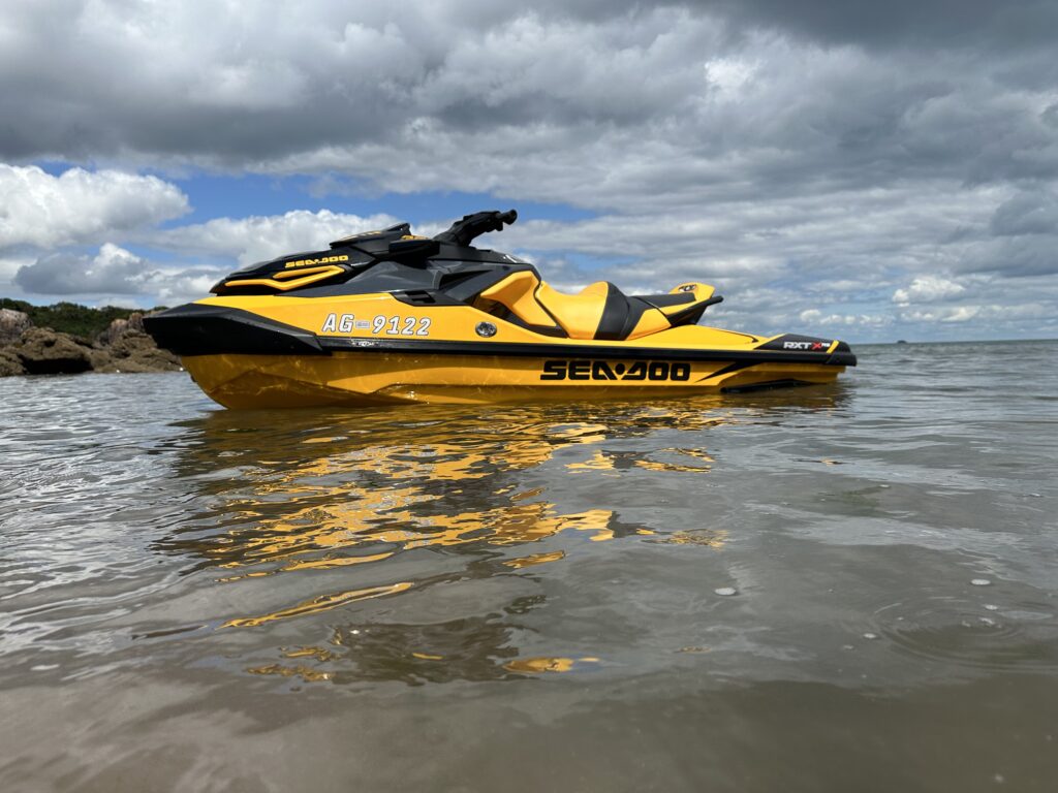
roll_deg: +2.2
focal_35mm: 24
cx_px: 529
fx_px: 734
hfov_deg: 71.6
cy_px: 396
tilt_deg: -3.8
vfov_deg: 56.8
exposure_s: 1/7042
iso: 80
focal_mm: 6.86
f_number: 1.78
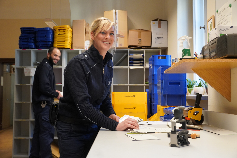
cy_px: 79
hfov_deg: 42.3
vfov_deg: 28.9
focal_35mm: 46
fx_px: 306
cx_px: 118
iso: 1600
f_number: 4.5
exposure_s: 1/160
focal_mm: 31
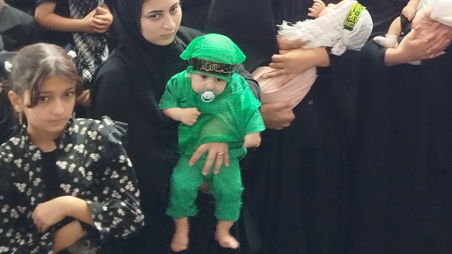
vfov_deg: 11.7
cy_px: -97
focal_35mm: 100
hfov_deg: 20.7
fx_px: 1198
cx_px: 448
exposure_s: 1/17
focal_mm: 5.31
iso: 500
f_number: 1.7
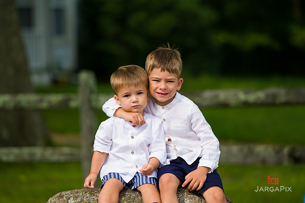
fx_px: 1652
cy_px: 102
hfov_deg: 10.5
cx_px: 152
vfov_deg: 7.0
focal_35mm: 195
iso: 200
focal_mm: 195
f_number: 4
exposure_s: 1/1000
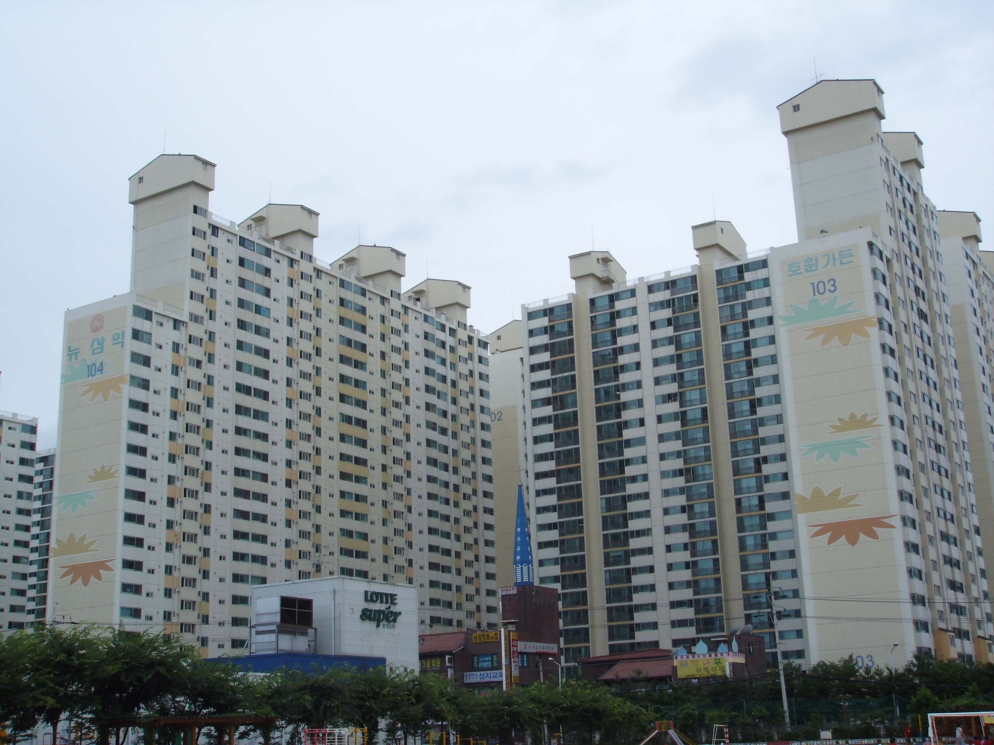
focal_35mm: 45
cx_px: 497
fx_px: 1292
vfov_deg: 32.2
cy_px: 372
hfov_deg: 42.1
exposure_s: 1/250
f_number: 6.5
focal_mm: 7.7
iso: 50
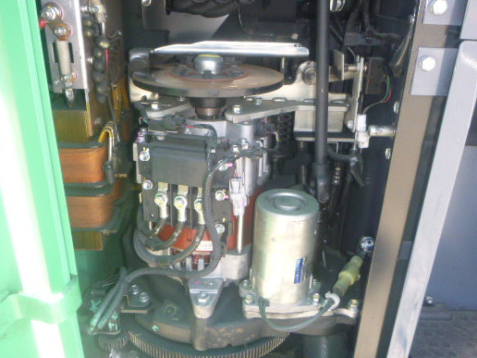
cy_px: 195
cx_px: 226
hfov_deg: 58.3
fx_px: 427
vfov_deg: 45.4
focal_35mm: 31
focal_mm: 4.5
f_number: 3.9
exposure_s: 1/60
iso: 160
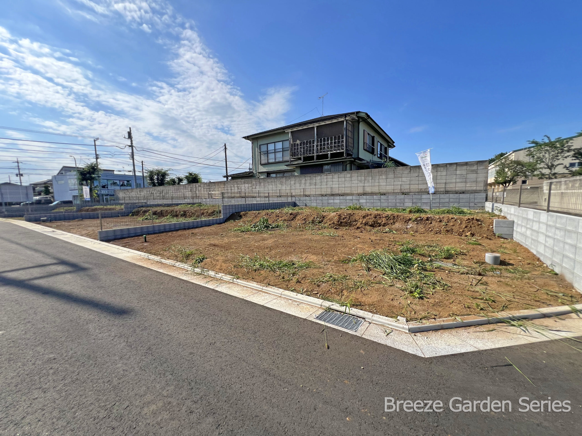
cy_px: 218
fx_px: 219
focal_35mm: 13
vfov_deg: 89.9
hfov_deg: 106.2
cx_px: 291
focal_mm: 1.57
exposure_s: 1/1783
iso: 32
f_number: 1.8
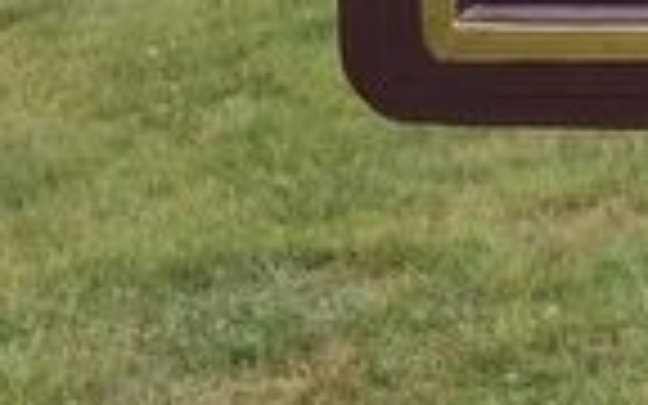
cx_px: 1467
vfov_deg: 8.2
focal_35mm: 135
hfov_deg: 12.6
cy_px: -810
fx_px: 2384
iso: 100
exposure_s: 1/387
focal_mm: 5.56
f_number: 1.8
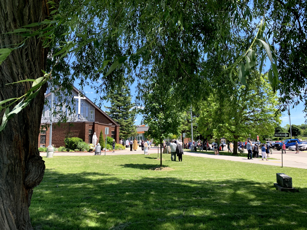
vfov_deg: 53.1
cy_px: 115
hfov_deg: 67.3
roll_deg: +1.1
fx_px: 231
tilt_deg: +6.4
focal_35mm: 26
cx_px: 154
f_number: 1.8
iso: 25
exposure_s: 1/687
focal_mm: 4.25
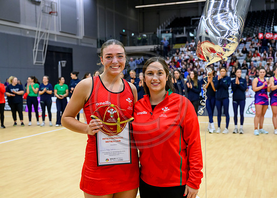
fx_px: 338
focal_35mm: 43
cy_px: 99
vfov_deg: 32.6
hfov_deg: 44.6
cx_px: 148
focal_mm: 41
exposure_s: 1/640
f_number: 4
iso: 5000
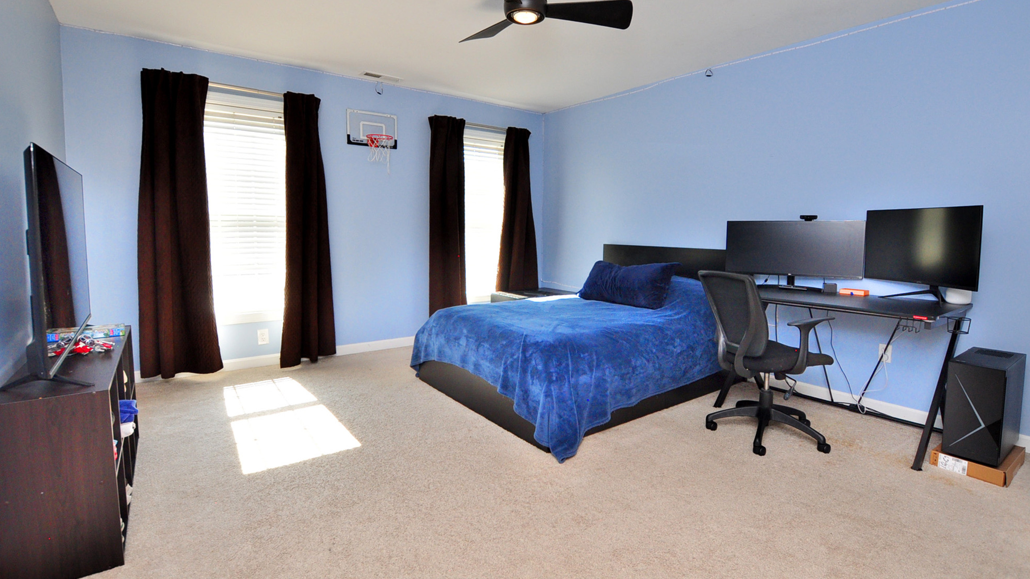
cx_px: 522
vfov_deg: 67.0
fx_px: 437
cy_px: 264
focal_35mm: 16
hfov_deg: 99.4
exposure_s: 1/100
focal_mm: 10
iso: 640
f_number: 5
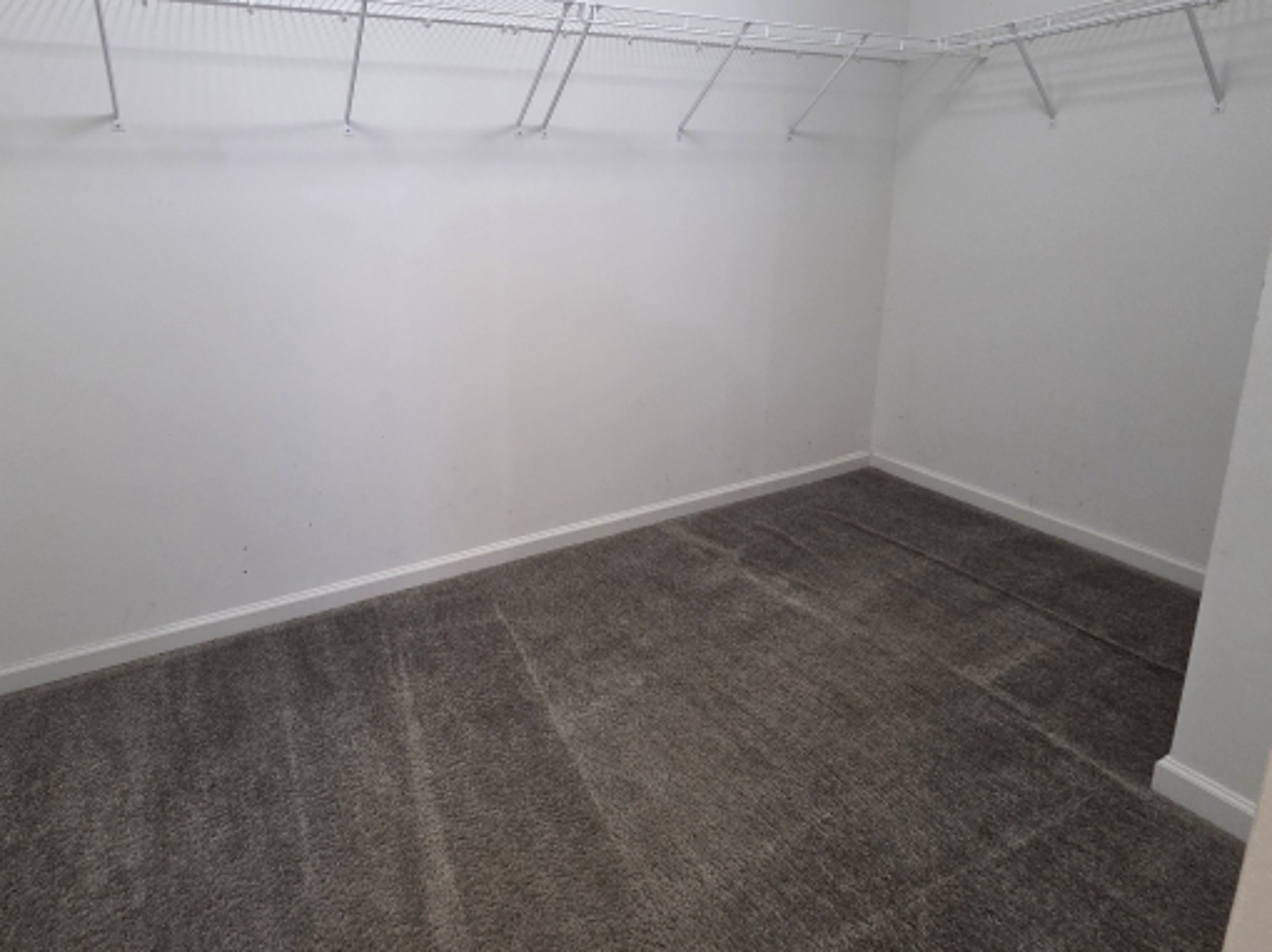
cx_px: 490
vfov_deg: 73.0
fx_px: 624
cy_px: 336
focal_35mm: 17
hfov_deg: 89.5
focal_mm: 2.2
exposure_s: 1/60
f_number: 2.2
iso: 320
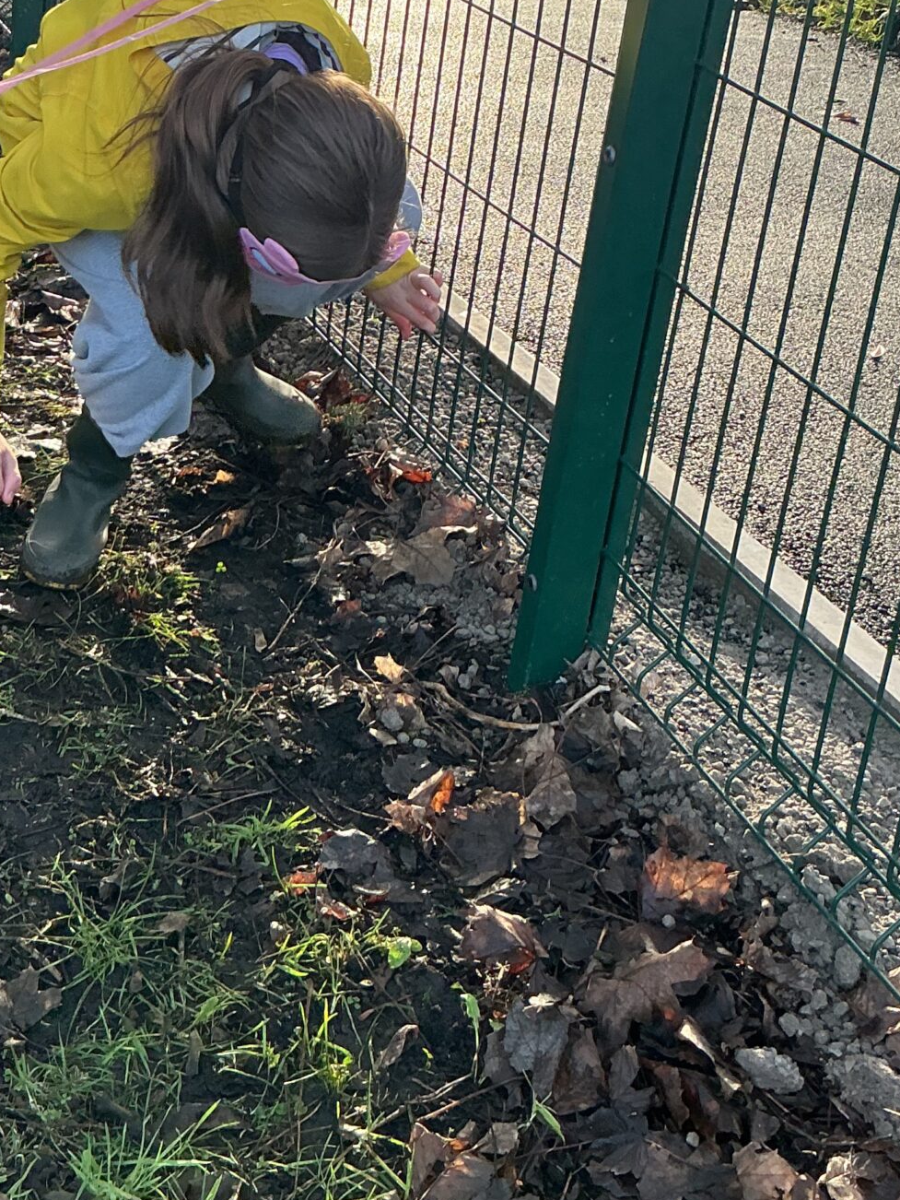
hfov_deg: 25.4
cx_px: 258
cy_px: 269
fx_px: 1975
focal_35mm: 57
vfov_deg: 33.0
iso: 32
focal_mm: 3
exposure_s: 1/163
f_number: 1.8
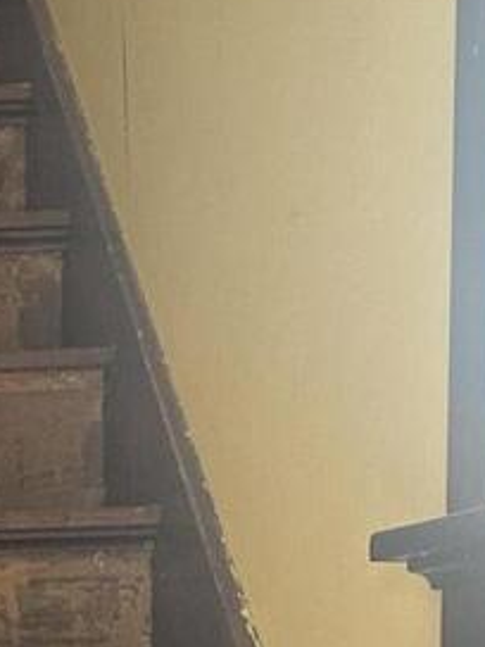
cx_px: -566
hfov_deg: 9.6
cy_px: 916
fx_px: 2634
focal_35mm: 141
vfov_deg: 13.3
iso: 125
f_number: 1.78
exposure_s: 1/60
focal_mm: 6.86
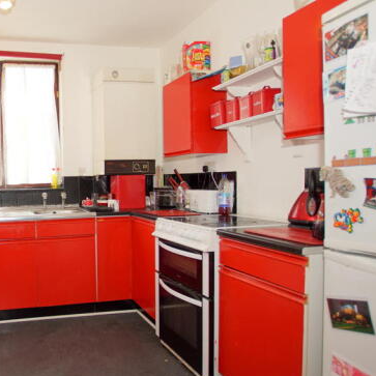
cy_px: 185
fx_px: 283
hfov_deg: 58.9
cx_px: 48
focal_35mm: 23
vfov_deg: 67.3
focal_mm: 10
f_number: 3.5
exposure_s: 1/60
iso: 100
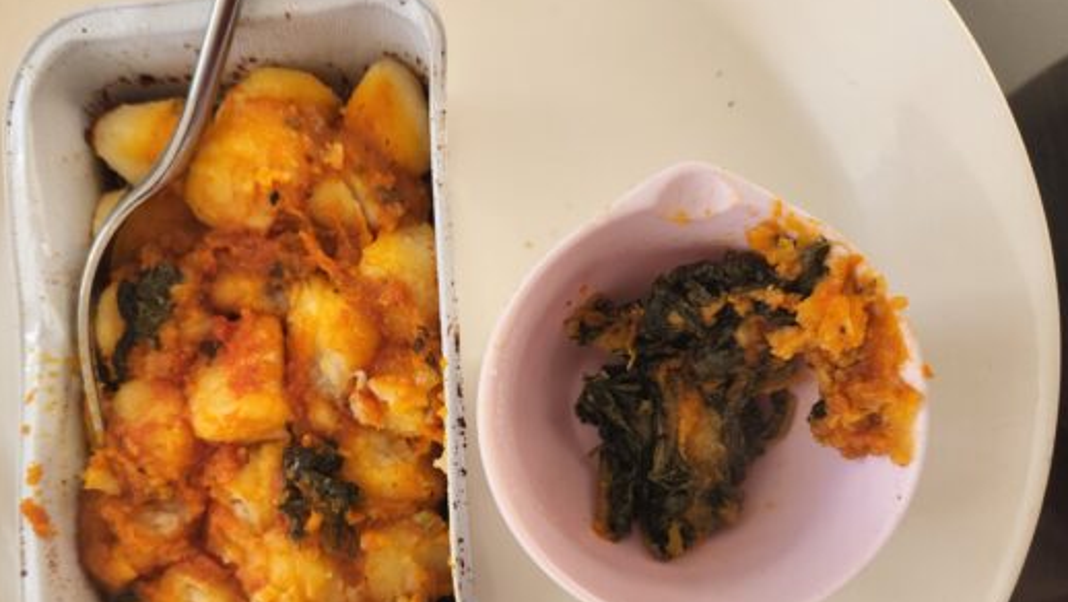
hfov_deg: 65.8
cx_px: 472
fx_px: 822
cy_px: 383
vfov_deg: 39.9
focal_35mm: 29
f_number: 1.8
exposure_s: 1/180
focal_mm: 5.4
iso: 200
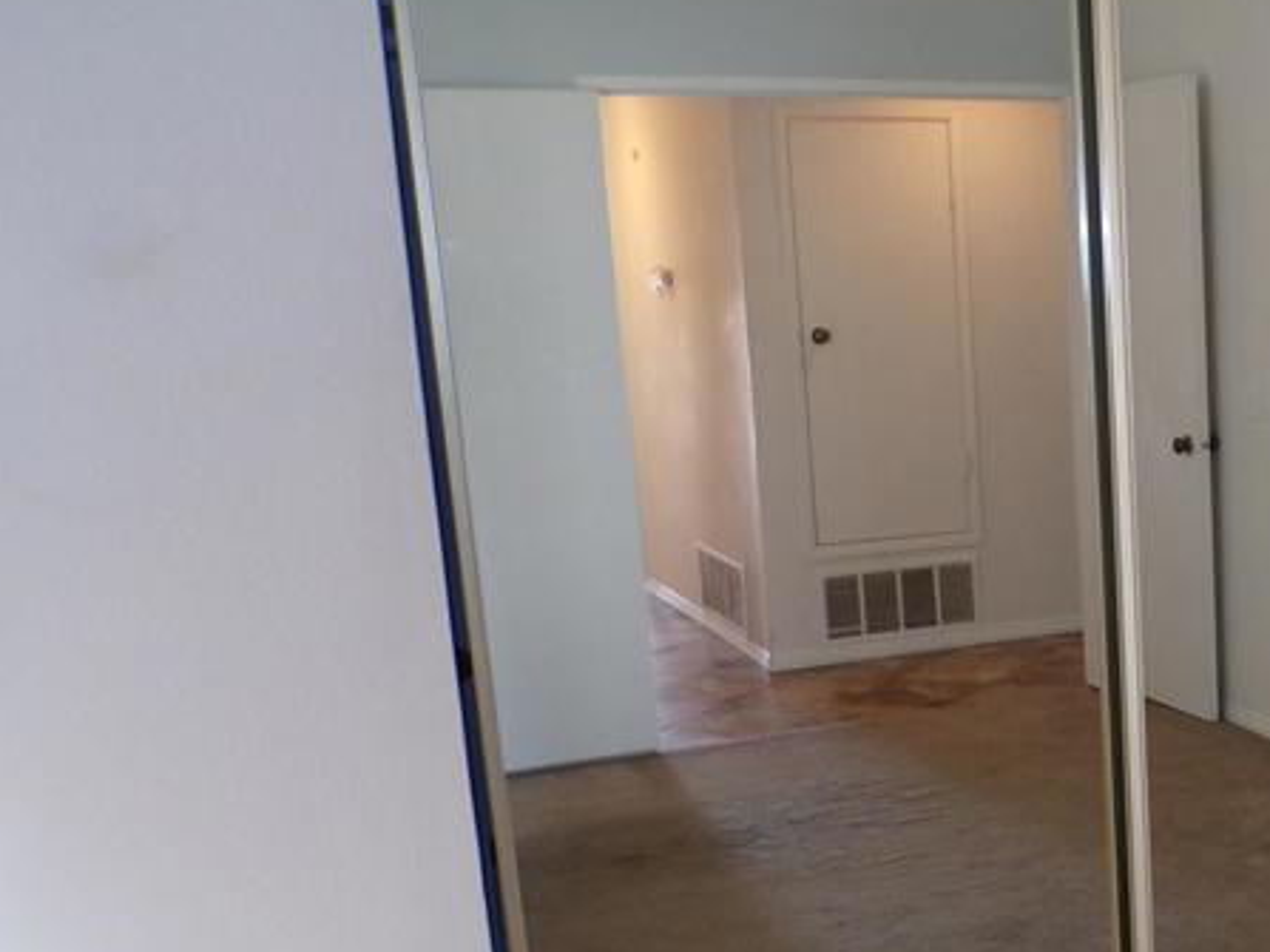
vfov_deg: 26.4
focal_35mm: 55
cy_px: 642
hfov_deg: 31.0
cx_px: 1406
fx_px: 2017
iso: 200
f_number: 3
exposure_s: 1/17
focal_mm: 4.3
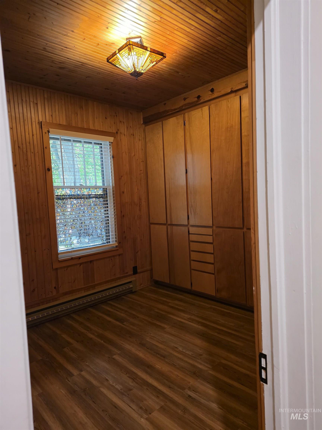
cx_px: 161
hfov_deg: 58.9
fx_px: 285
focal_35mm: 23
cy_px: 215
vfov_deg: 73.9
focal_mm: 6.3
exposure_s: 1/120
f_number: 1.7
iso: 800
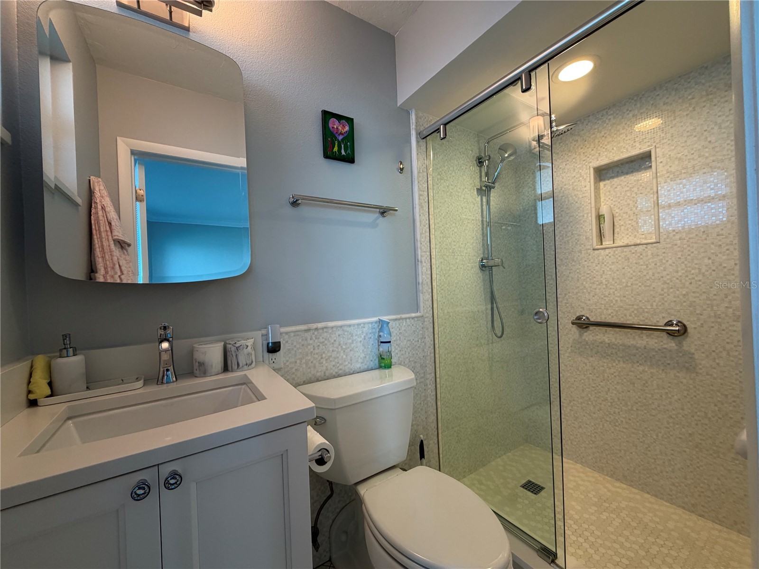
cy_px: 284
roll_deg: +2.1
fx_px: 307
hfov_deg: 102.1
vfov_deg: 85.7
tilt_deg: +1.0
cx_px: 380
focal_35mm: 14
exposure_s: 1/120
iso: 160
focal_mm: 2.22
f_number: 2.2
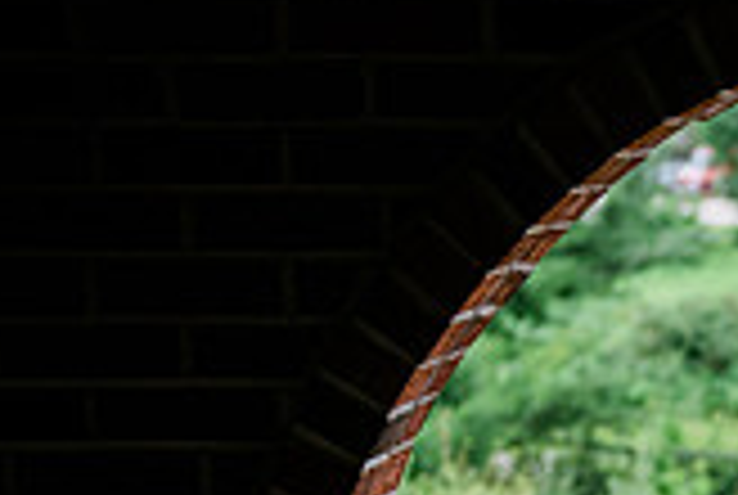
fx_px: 2752
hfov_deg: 14.3
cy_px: 731
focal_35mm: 134
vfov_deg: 10.0
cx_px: 1089
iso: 200
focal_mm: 38
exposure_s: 1/160
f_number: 2.8
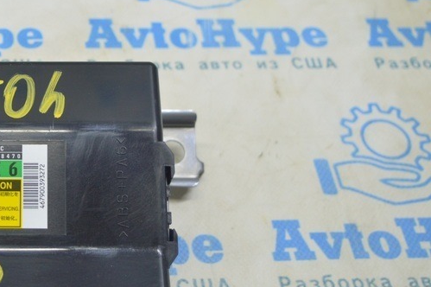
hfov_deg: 24.9
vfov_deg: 17.7
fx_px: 922
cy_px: 112
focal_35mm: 77
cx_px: -10
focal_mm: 25
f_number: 4
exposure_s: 1/40
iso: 400
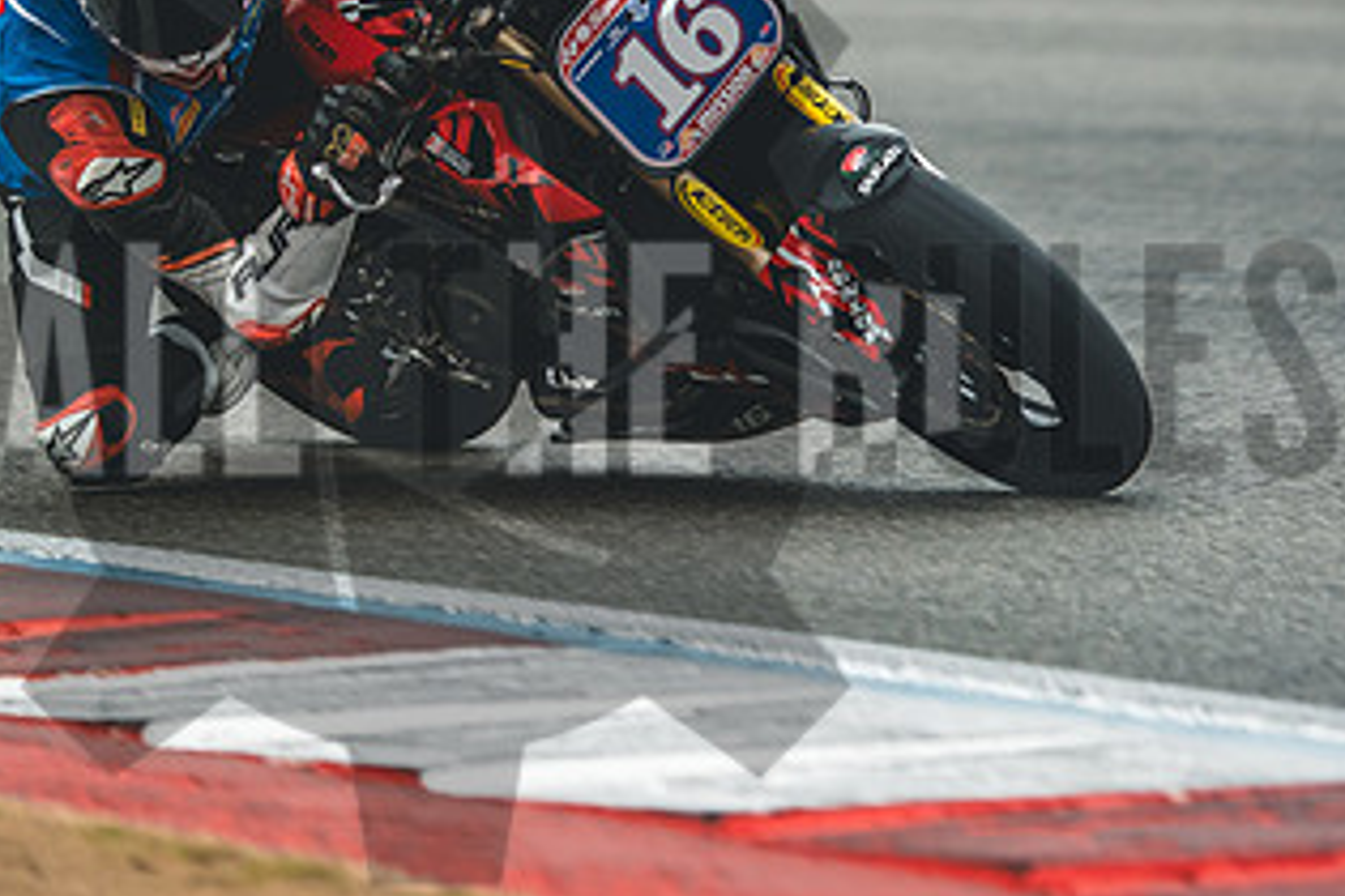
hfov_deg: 3.7
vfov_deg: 2.5
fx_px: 20659
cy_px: 365
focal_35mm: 553
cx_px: 436
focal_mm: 200
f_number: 2
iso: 640
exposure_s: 1/2500
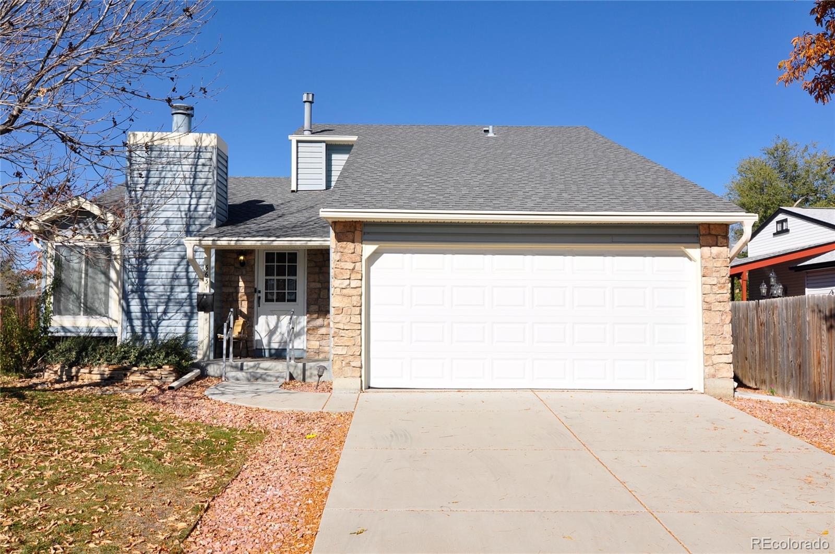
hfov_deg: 62.0
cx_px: 418
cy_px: 277
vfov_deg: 43.5
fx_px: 695
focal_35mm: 30
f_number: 11
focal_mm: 20
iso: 200
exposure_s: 1/500
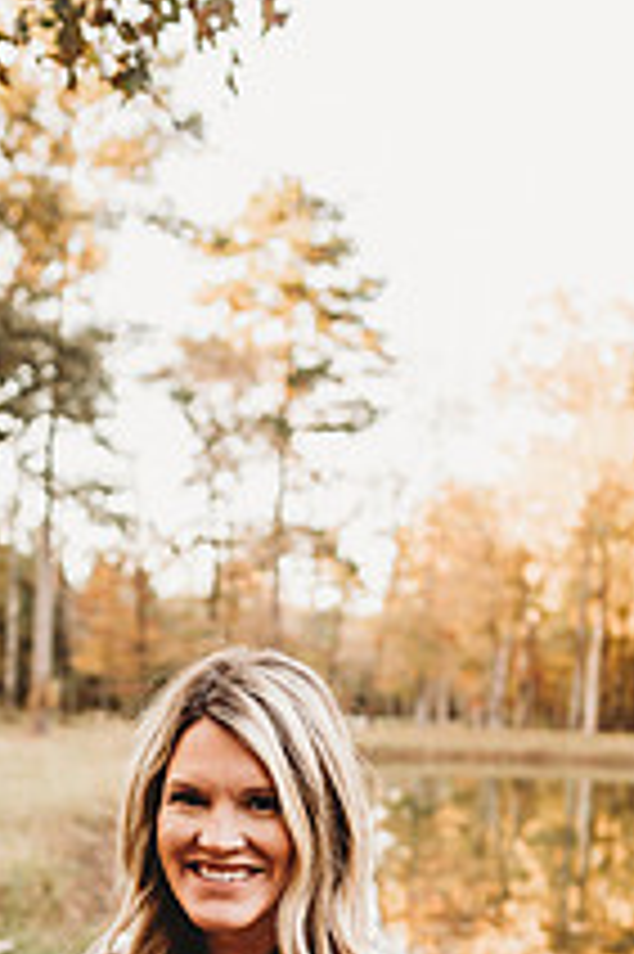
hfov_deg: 26.3
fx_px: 1349
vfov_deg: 36.1
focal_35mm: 51
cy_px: 891
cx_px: 229
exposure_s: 1/200
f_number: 2.2
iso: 320
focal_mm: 24
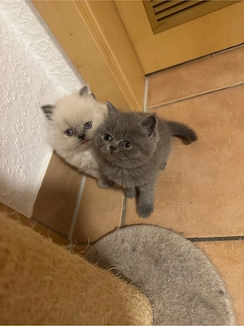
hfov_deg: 56.8
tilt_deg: -45.7
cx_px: 122
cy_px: 163
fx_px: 226
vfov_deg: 71.6
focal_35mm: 24
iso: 800
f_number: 1.78
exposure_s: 1/50
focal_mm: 6.76
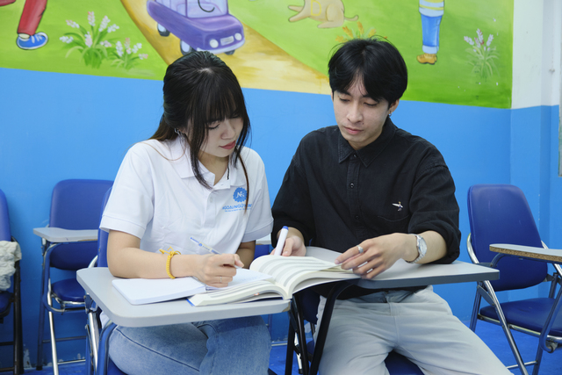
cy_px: 188
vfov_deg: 33.4
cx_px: 281
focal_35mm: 40
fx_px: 625
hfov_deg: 48.4
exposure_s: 1/100
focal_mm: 26.5
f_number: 3.2
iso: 1250
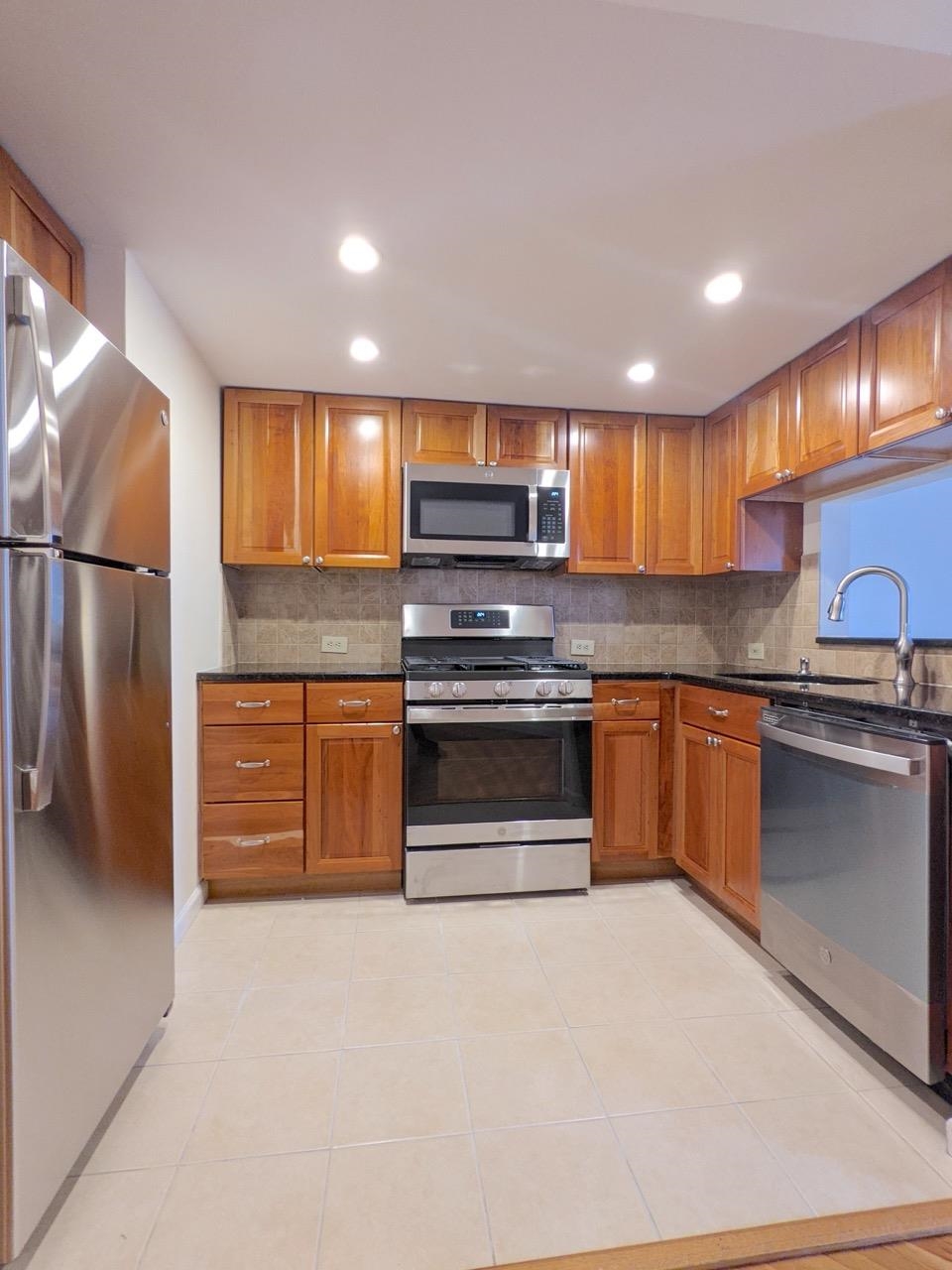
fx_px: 587
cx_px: 476
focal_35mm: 16
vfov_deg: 94.5
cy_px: 635
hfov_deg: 78.1
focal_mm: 2.22
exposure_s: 1/24
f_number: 2.2
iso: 134
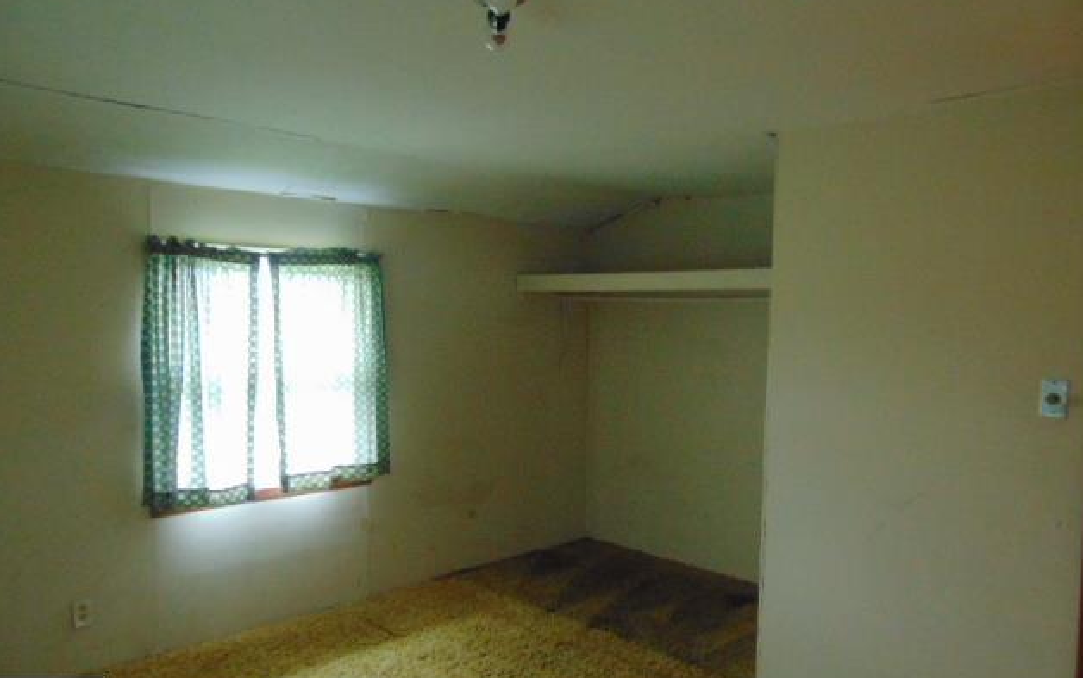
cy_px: 366
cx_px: 545
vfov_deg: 46.0
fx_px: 797
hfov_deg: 68.4
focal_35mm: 27
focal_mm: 4.5
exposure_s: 1/20
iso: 400
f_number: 3
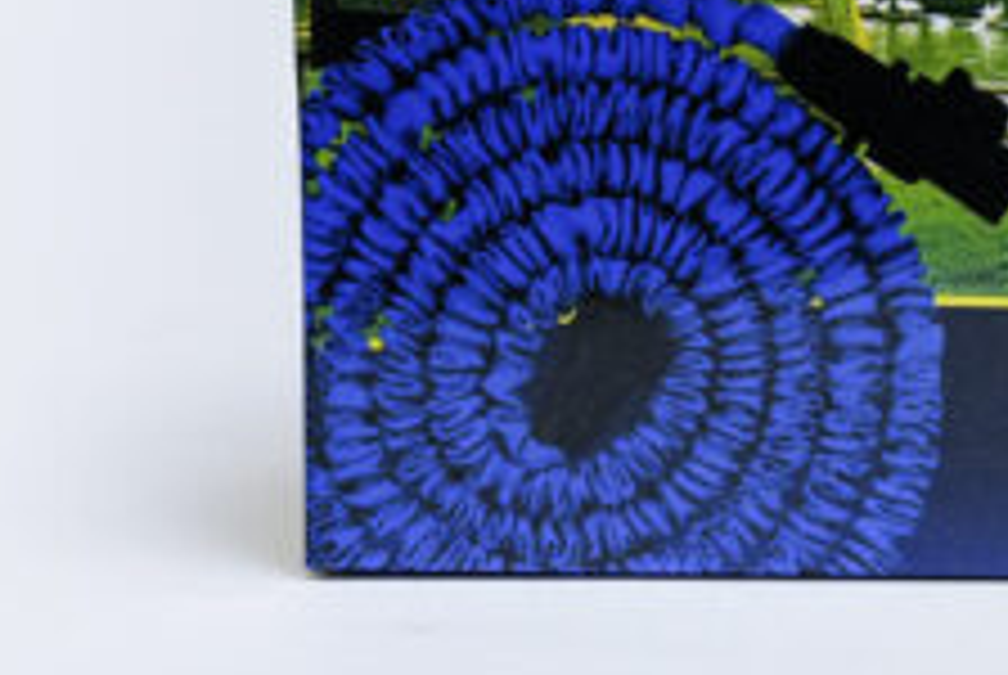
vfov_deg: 9.0
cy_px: -171
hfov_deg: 13.5
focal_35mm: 150
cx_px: 981
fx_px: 4205
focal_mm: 48
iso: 3200
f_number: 9
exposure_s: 1/200
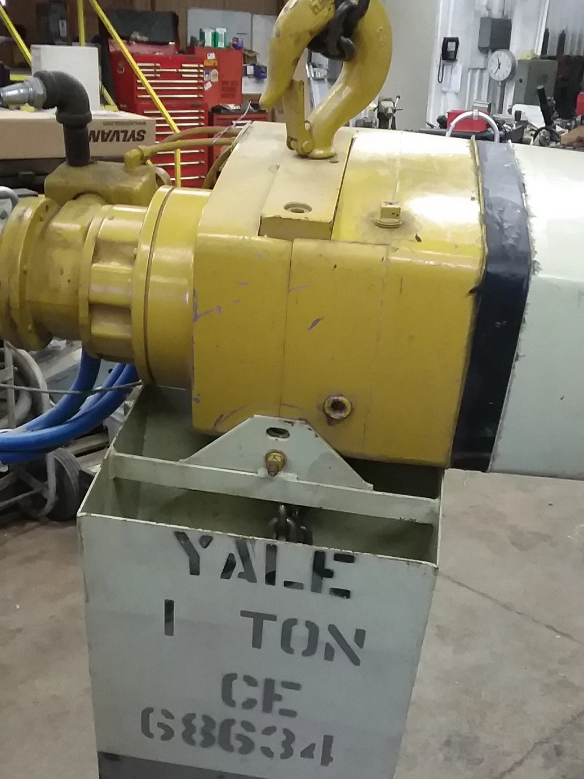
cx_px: 292
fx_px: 945
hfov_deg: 34.4
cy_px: 386
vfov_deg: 44.8
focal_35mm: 42
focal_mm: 2.47
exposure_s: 1/30
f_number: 1.9
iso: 200
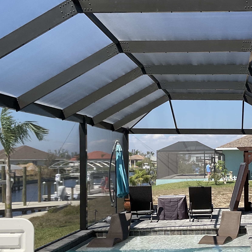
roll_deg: +2.4
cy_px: 151
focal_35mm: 62
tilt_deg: +0.3
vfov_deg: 27.7
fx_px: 511
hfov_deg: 26.8
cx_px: 226
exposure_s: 1/997
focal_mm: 3
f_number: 1.8
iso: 16
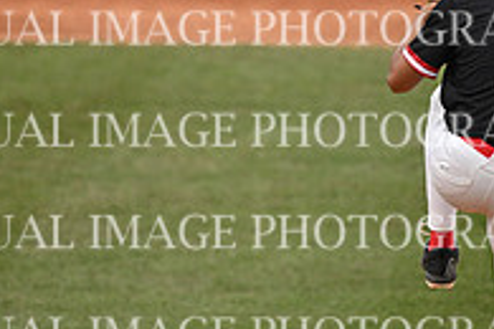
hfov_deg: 1.7
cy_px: 181
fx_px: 16314
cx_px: 238
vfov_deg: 1.2
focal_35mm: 1189
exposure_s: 1/6400
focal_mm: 400
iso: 640
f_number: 2.8
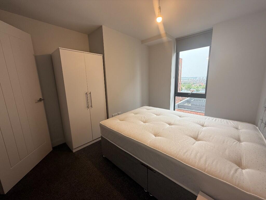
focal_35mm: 14
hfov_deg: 102.1
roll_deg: +1.9
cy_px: 100
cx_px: 133
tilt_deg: -9.8
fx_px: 108
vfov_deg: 85.7
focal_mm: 2.22
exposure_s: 1/99
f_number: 2.2
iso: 64
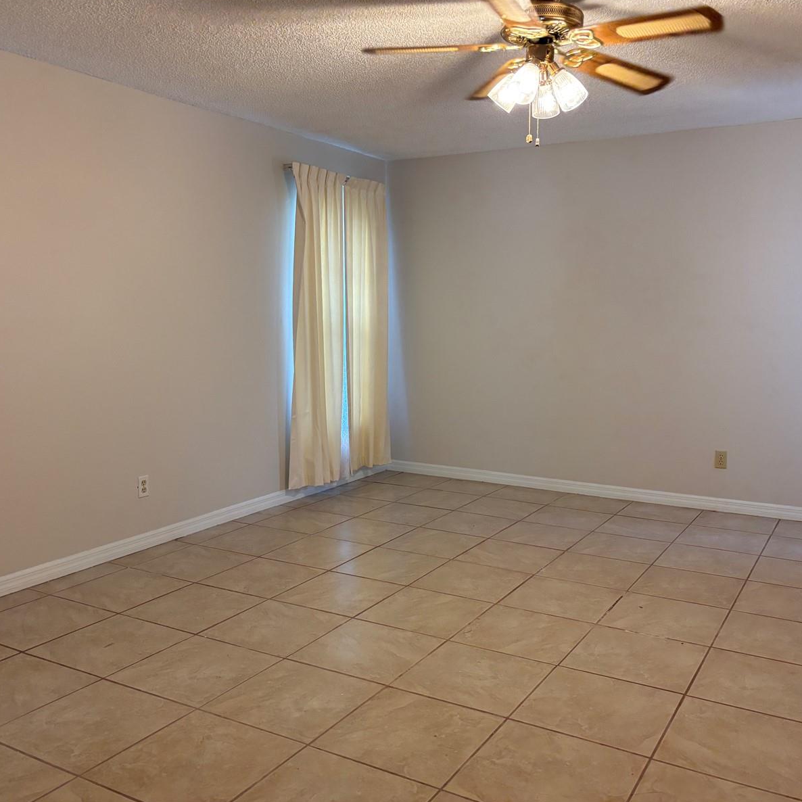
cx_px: 416
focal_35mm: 31
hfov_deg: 52.5
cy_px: 398
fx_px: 813
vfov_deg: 52.5
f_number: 1.6
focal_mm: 5.96
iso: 250
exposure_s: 1/60
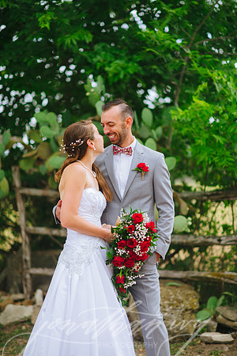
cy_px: 178
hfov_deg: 16.1
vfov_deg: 23.9
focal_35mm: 85
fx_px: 839
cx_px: 118
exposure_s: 1/800
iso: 80
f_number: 1.6
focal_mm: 85
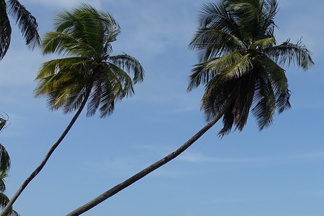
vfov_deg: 24.7
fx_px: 468
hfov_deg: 37.2
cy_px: 222
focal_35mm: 52
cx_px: 246
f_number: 5.6
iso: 125
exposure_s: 1/100
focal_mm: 8.8
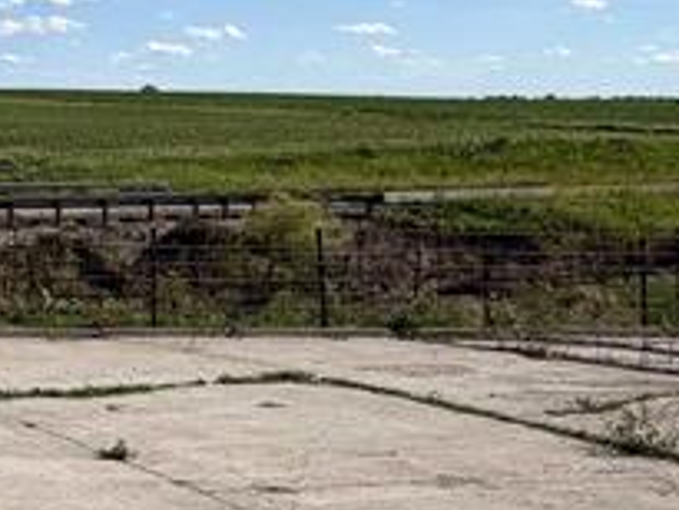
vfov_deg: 21.0
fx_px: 1374
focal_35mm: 70
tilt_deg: -4.9
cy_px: 209
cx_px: -305
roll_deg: +0.4
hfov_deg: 23.1
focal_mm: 2.22
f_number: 2.2
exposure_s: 1/1368
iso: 20
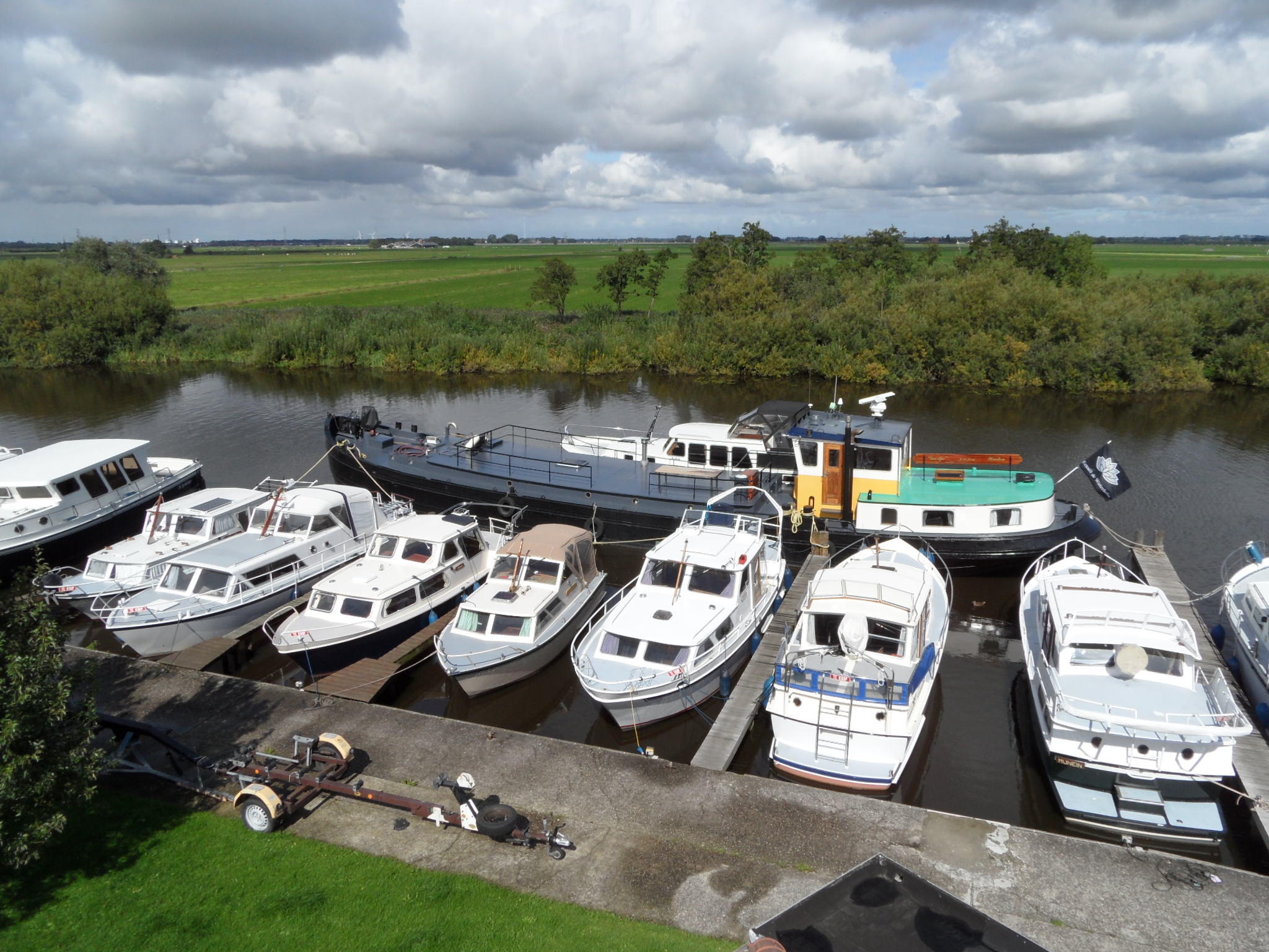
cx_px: 634
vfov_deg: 56.8
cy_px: 476
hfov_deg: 71.6
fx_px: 880
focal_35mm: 24
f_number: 4.6
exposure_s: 1/750
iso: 80
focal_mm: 3.9
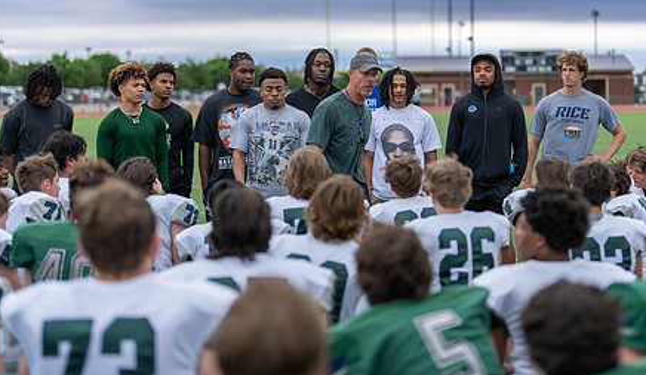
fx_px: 1243
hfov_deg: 29.1
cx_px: 384
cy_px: 111
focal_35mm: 72
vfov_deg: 17.1
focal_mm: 50
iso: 250
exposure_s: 1/1250
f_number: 1.2
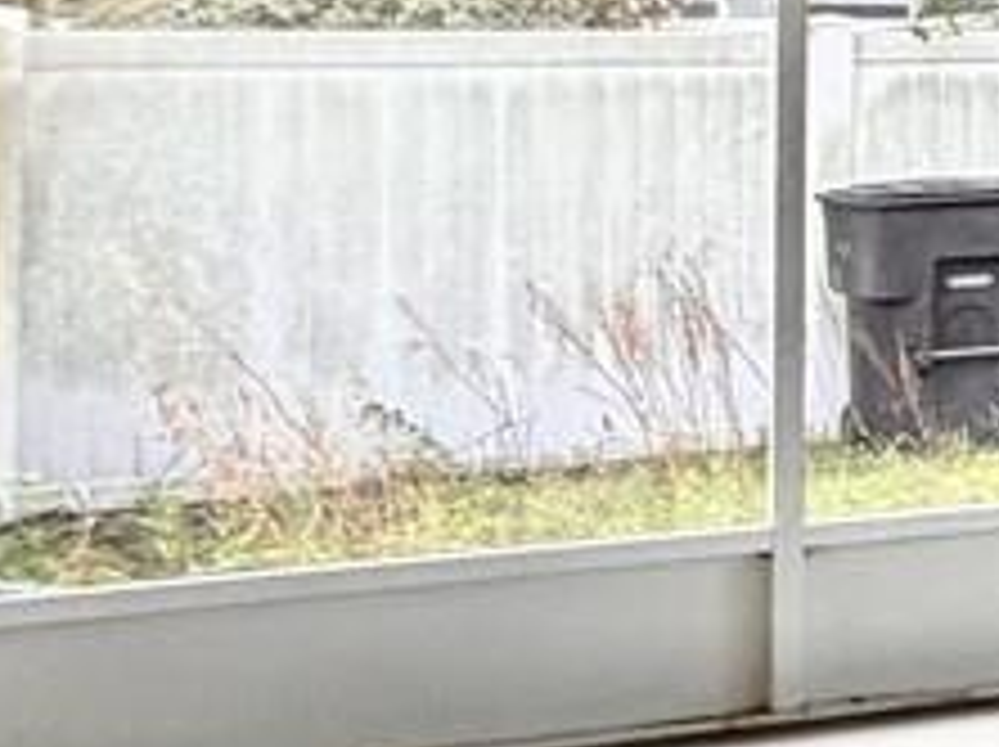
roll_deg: -0.4
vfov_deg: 14.4
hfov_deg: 10.1
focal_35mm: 101
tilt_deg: +0.1
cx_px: 3334
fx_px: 2912
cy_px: 36
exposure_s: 1/121
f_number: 2.2
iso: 64
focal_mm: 2.22
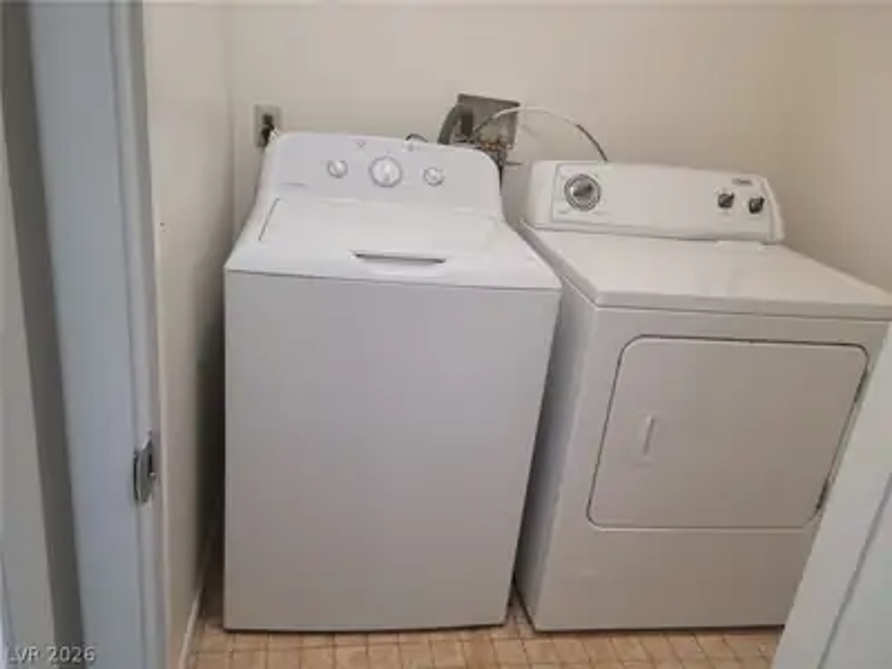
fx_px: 722
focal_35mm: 28
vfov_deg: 49.7
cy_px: 334
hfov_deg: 63.4
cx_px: 446
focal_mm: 5.9
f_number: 2
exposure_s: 1/60
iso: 250
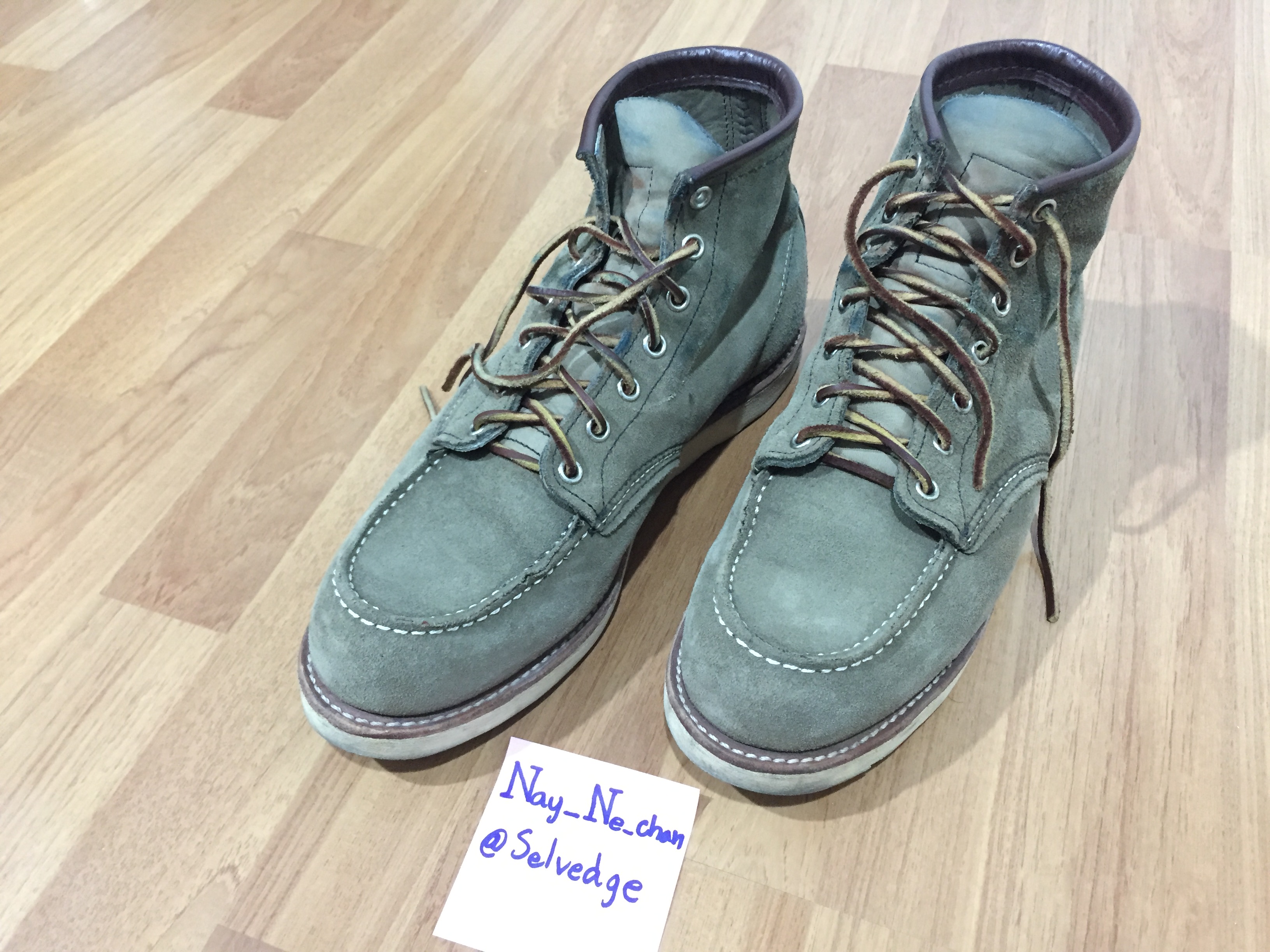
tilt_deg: -49.1
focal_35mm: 29
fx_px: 1064
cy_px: 476
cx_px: 635
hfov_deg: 61.7
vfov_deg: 48.2
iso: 500
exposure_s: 1/17
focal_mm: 4.15
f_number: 2.2
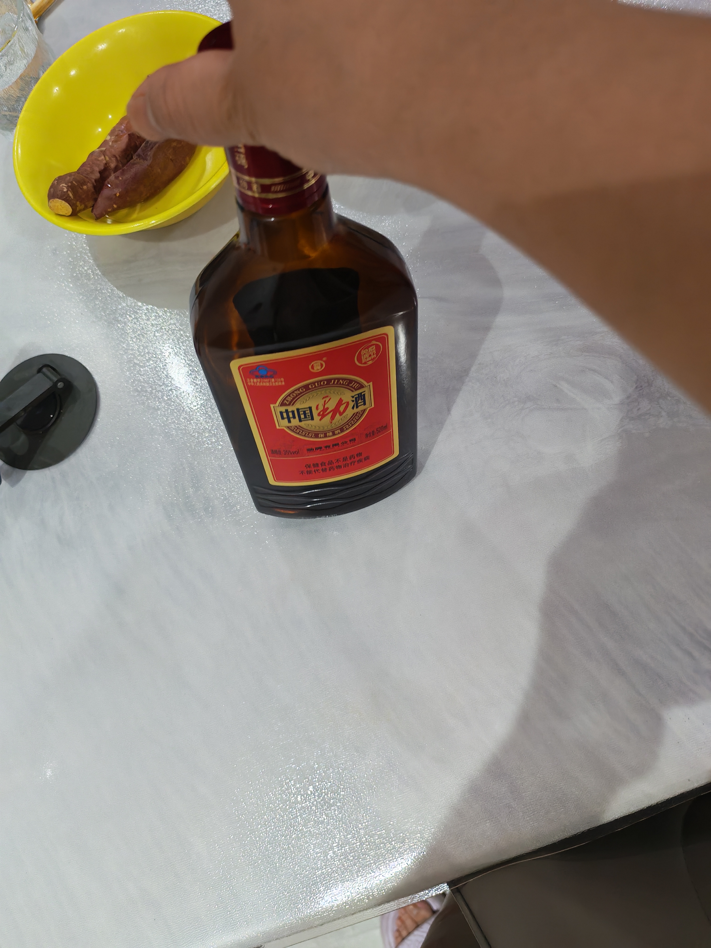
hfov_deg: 51.4
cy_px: 474
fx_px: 739
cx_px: 356
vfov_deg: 65.3
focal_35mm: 27
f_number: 1.9
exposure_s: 1/50
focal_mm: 6.12
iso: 1250
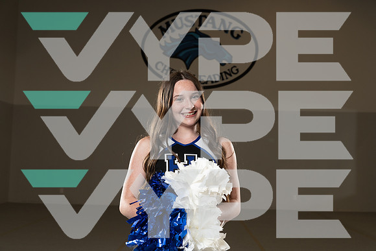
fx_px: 439
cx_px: 188
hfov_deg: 46.4
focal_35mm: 42
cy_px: 126
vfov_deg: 31.9
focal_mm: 42
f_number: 5.6
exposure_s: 1/250
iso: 500
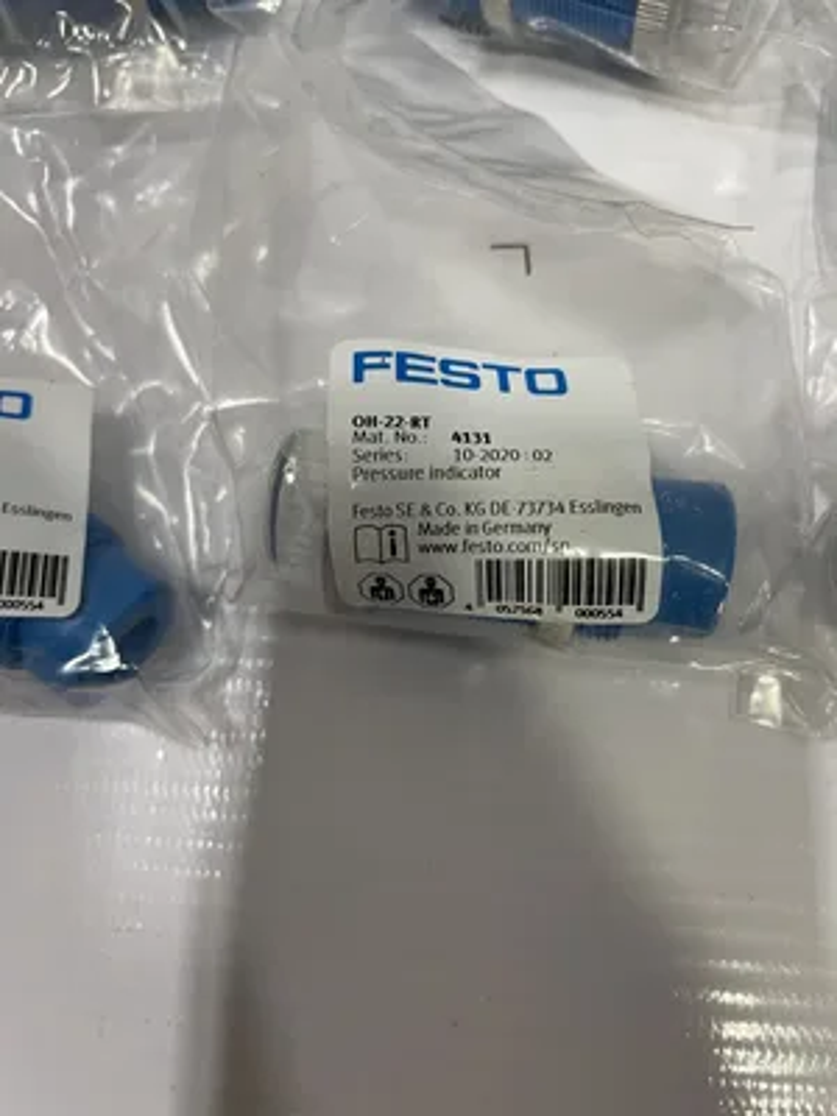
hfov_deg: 53.1
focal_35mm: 26
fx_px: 838
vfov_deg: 67.3
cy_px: 558
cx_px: 418
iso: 80
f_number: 1.6
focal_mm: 4.2
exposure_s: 1/60
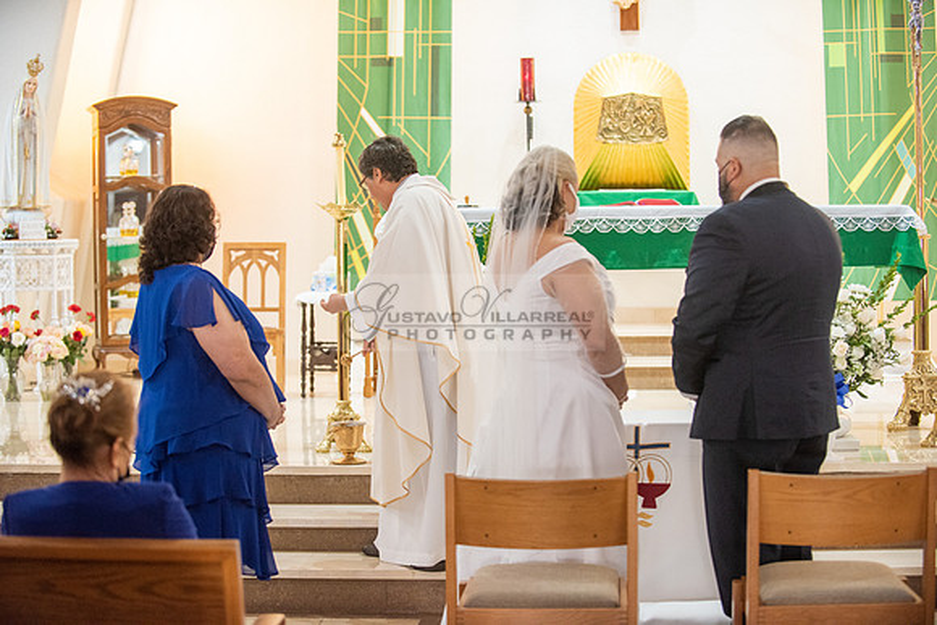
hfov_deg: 28.8
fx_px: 1822
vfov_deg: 19.5
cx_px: 468
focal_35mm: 70
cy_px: 312
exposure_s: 1/160
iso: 2000
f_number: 2.8
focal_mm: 70
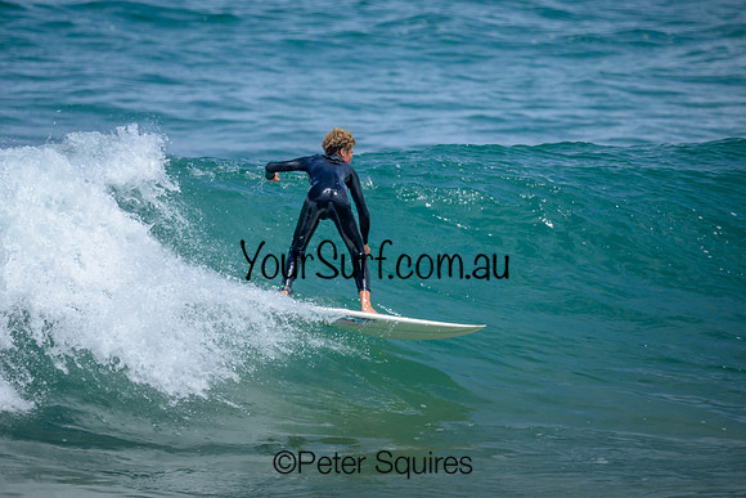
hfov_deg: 1.9
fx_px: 22702
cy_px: 167
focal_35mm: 1095
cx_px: 361
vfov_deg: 1.3
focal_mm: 800
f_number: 6.3
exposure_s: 1/2500
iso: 280
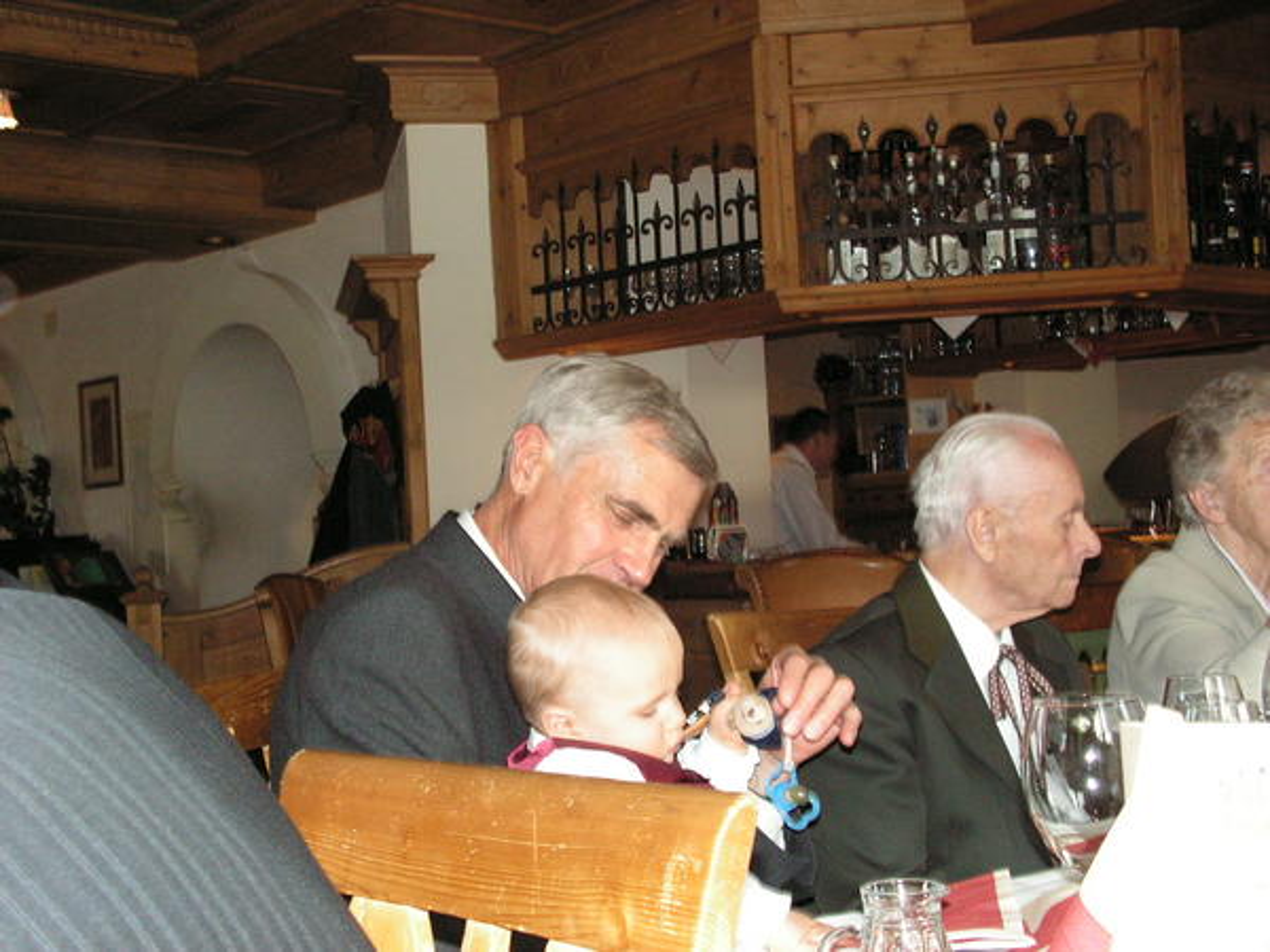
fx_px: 1834
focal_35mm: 50
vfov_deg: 29.1
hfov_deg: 38.2
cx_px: 635
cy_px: 476
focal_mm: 8.4
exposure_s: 1/40
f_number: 3.2
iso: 160
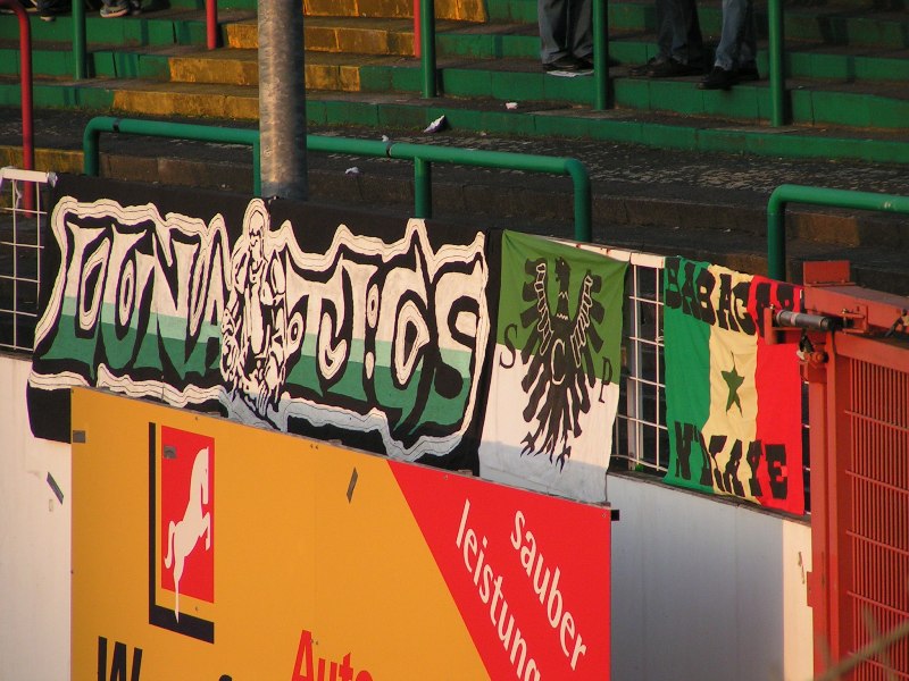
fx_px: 8928
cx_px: 454
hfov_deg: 5.8
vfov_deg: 4.4
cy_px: 340
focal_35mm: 340
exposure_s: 1/400
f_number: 3.5
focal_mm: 52
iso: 100
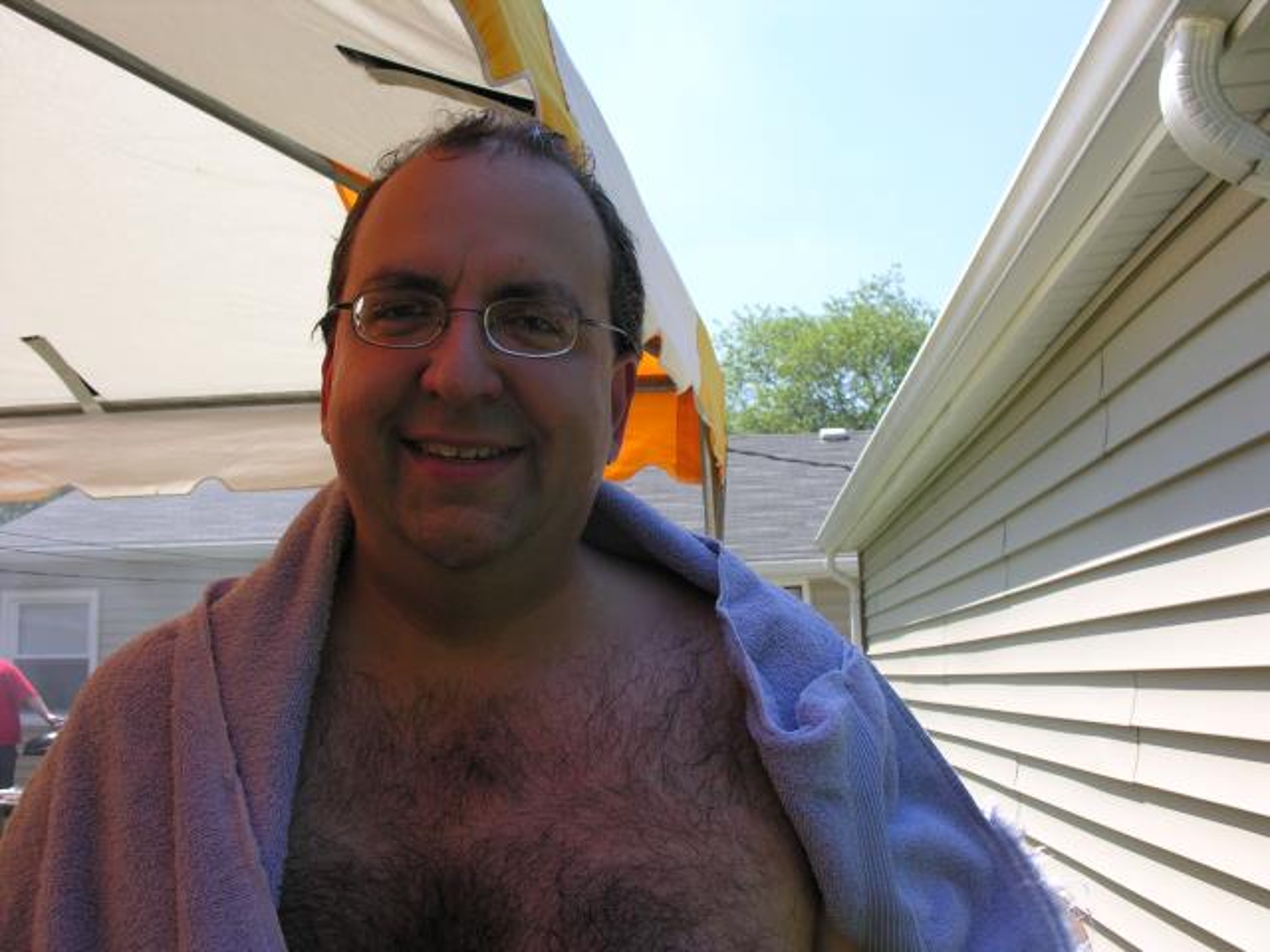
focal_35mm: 35
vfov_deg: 40.7
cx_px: 635
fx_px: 1284
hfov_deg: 52.6
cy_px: 476
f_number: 5
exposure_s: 1/178
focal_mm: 8.9
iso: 50
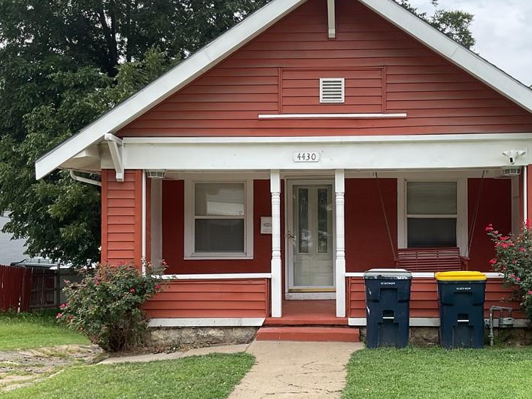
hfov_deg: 44.5
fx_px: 645
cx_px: 330
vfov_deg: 34.3
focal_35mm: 42
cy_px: 222
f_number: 1.8
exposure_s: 1/898
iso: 16
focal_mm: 3
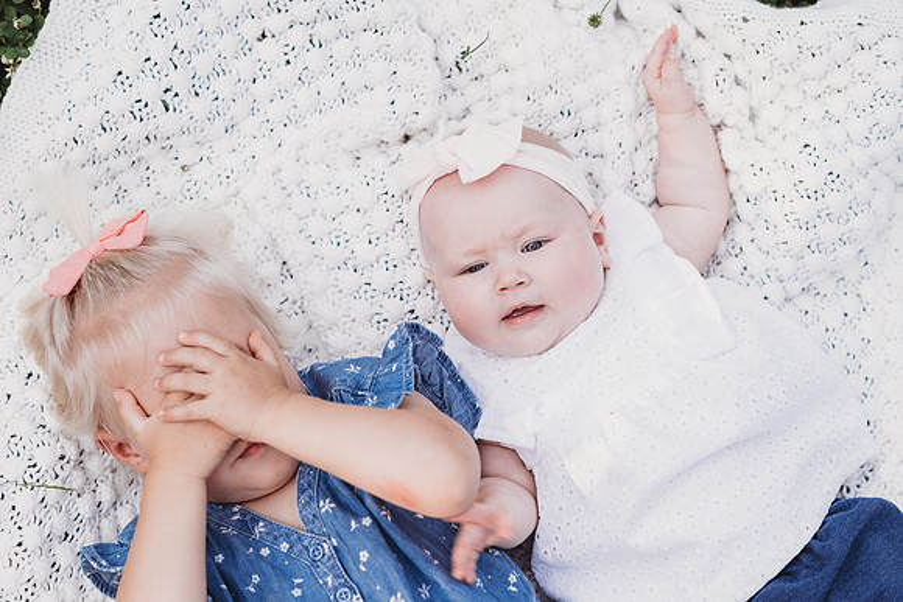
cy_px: 301
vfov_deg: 16.1
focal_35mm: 85
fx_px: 2132
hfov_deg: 23.9
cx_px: 452
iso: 100
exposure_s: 1/200
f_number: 2.8
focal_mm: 85
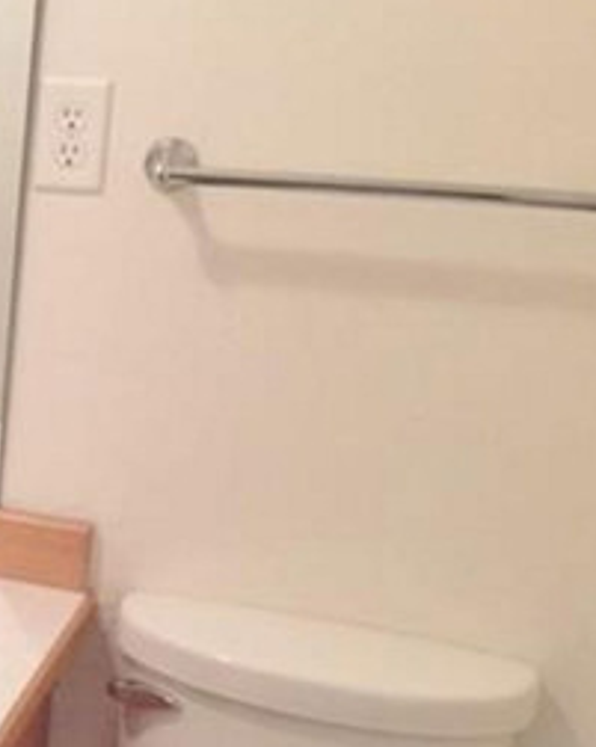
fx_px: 1590
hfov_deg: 18.5
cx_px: -329
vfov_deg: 26.3
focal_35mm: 72
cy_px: 492
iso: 200
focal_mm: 4.15
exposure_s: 1/30
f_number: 2.2
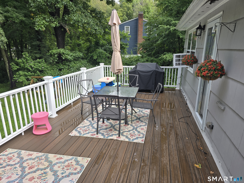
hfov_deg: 73.9
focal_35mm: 23
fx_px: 162
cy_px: 92
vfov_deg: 58.9
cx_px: 122
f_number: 1.7
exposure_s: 1/180
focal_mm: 6.3
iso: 12
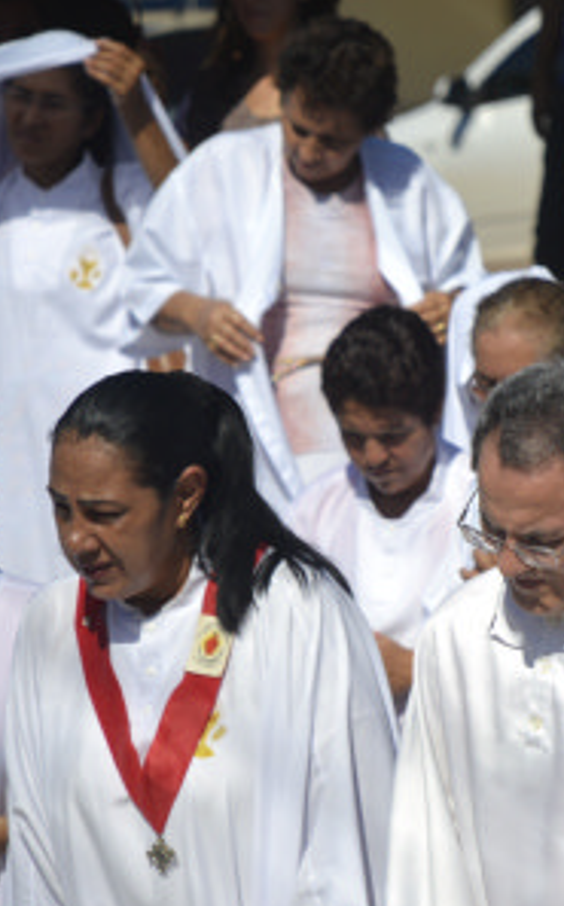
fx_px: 8576
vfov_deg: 6.0
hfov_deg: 3.8
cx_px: 692
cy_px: 505
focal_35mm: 348
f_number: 6.3
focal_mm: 135
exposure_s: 1/640
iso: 100
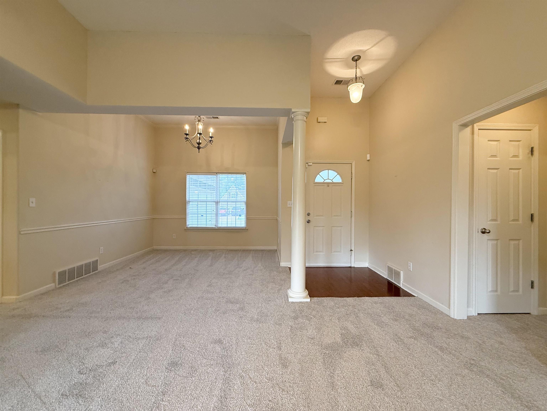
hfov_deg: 102.1
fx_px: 221
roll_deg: -0.5
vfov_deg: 85.7
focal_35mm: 14
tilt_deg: +0.5
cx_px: 274
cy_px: 206
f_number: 2.2
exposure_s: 1/60
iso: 200
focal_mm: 2.22
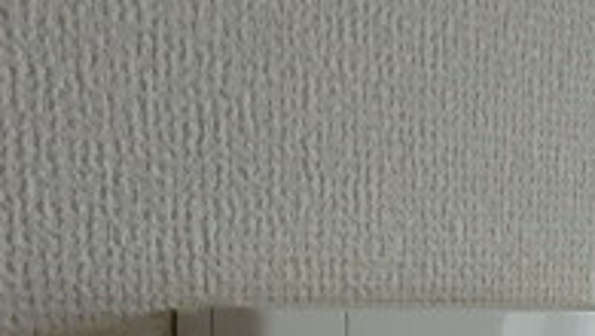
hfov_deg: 27.0
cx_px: 561
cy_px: 611
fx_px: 1184
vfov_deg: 14.2
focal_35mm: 75
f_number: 3.5
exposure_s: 1/125
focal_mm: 3.7
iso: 160
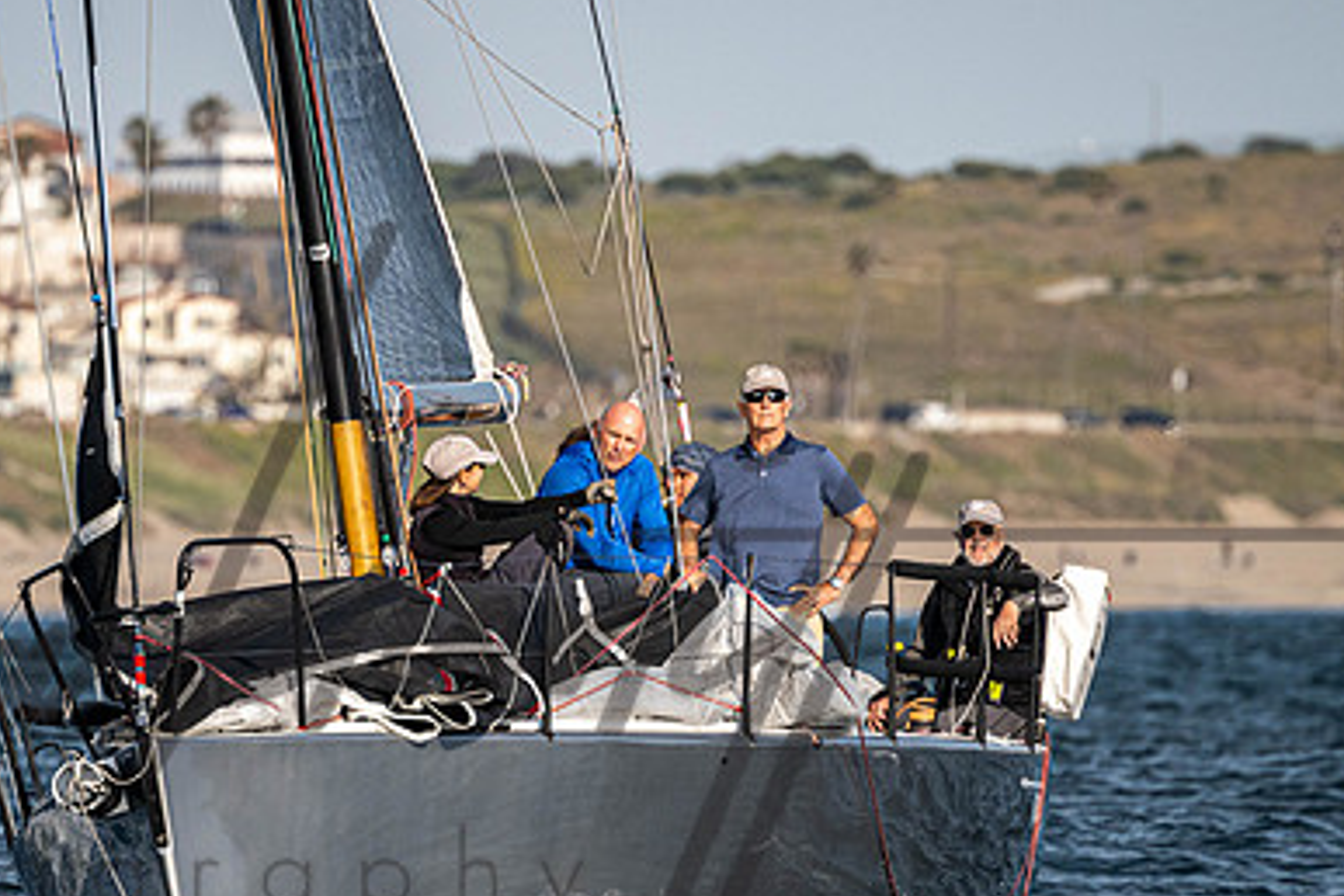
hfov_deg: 2.5
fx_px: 30200
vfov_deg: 1.7
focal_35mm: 809
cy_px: 530
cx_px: 486
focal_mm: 400
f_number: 5.6
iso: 400
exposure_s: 1/4000
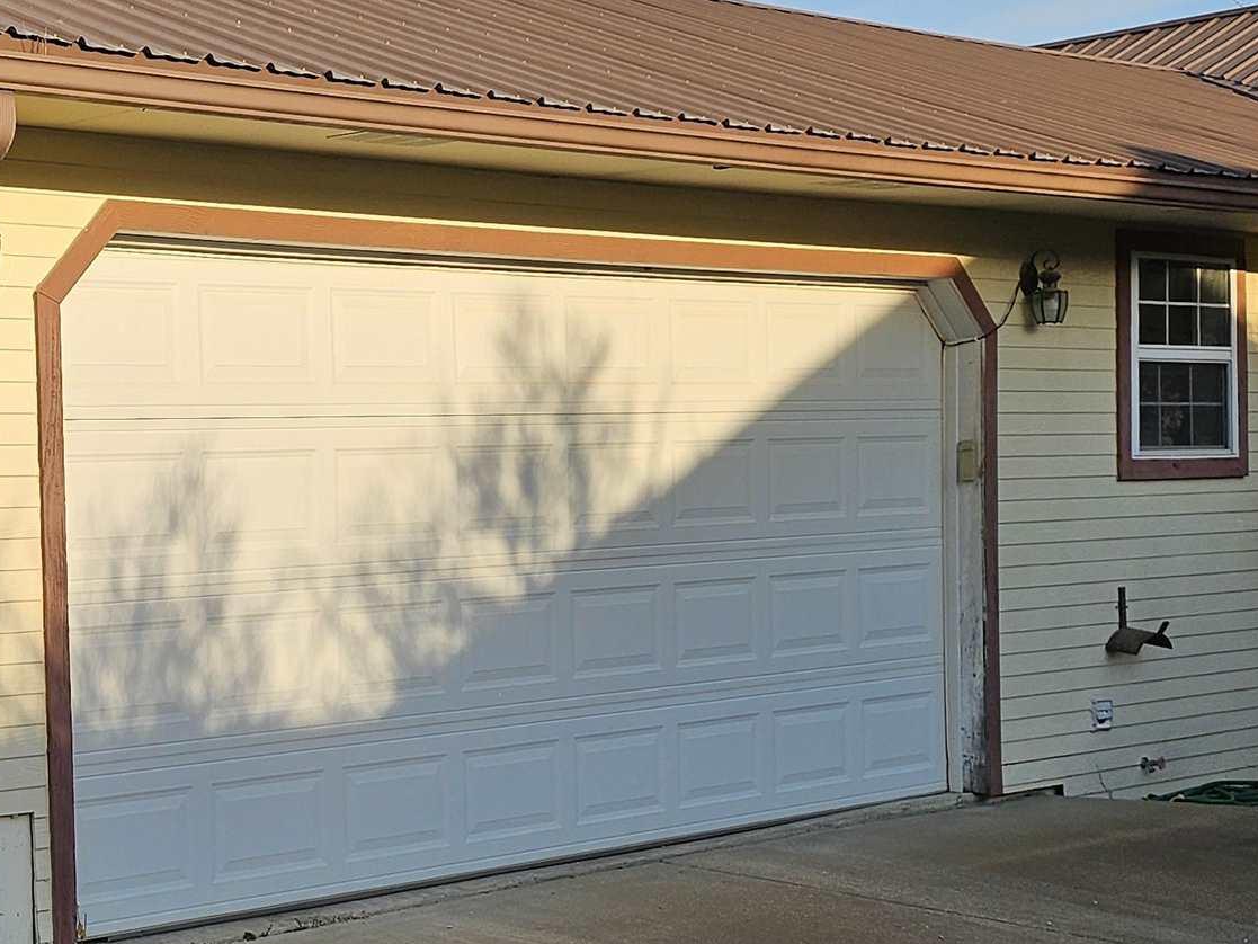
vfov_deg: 22.2
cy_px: 612
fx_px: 2399
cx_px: -27
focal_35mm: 66
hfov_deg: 27.5
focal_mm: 5
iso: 50
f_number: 1.8
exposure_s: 1/2671
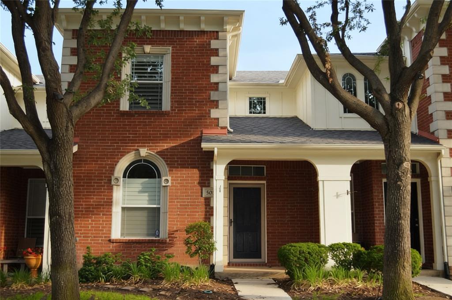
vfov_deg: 34.1
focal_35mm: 39
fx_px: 489
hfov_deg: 49.6
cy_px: 150
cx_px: 226
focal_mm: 26
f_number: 4.2
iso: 400
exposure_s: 1/125
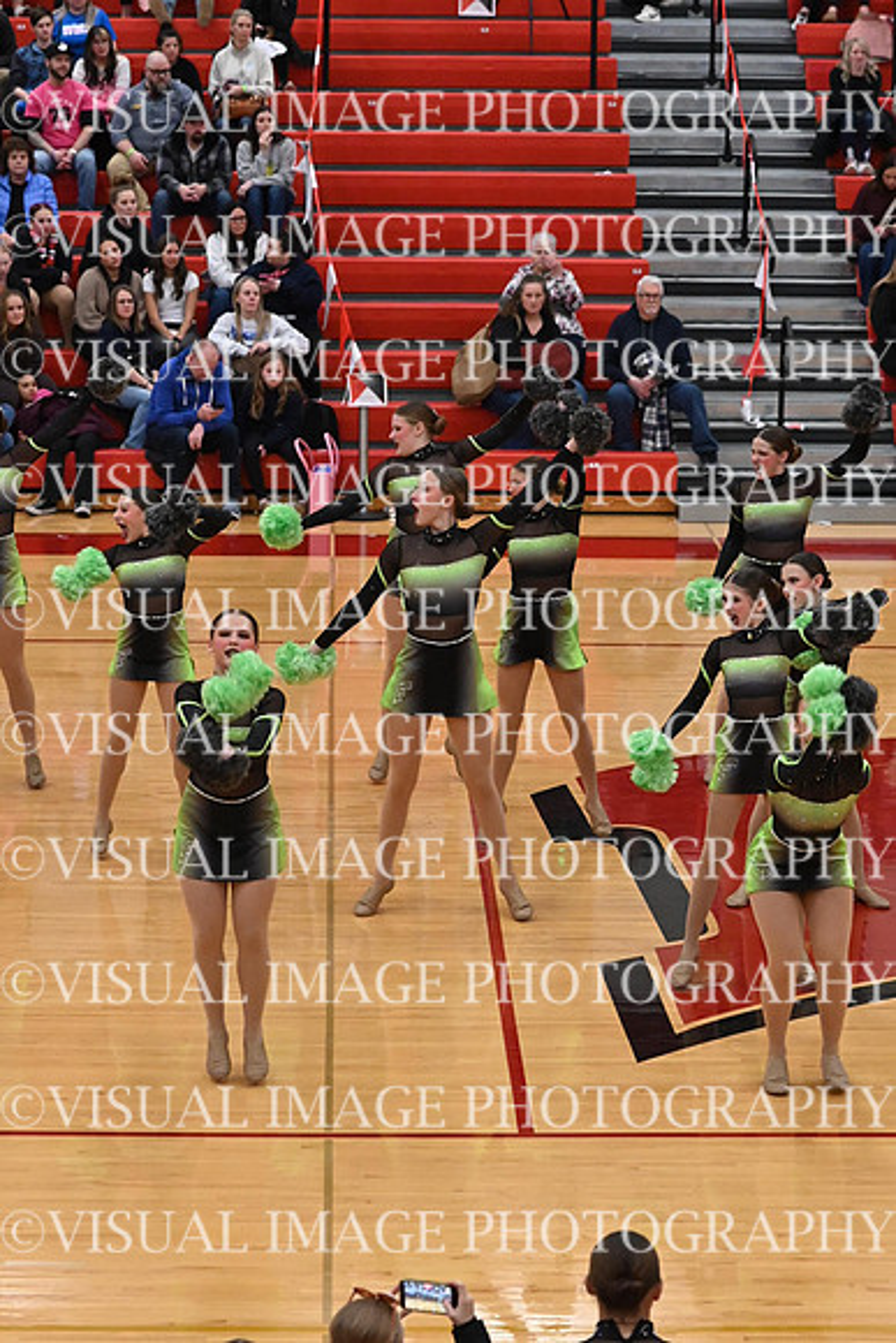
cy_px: 672
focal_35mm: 105
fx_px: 3917
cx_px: 448
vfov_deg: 19.5
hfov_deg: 13.0
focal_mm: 70
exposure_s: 1/400
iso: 6400
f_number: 4
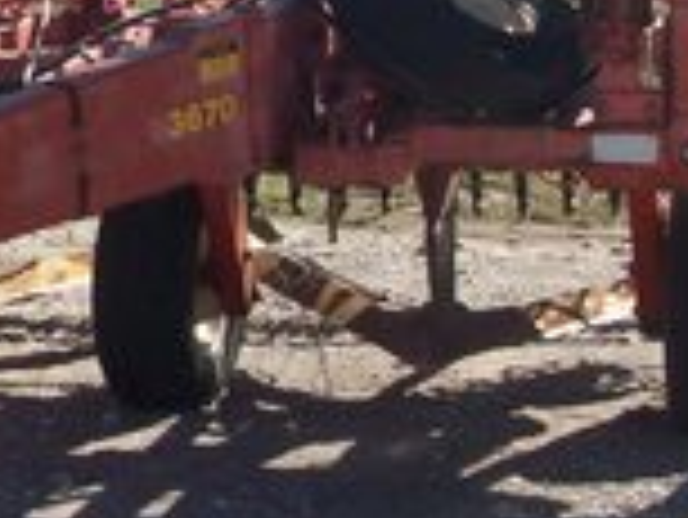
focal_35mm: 121
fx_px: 2407
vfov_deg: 12.1
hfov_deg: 15.7
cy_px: -32
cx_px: -112
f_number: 5.5
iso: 64
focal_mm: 5.7
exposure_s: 1/290
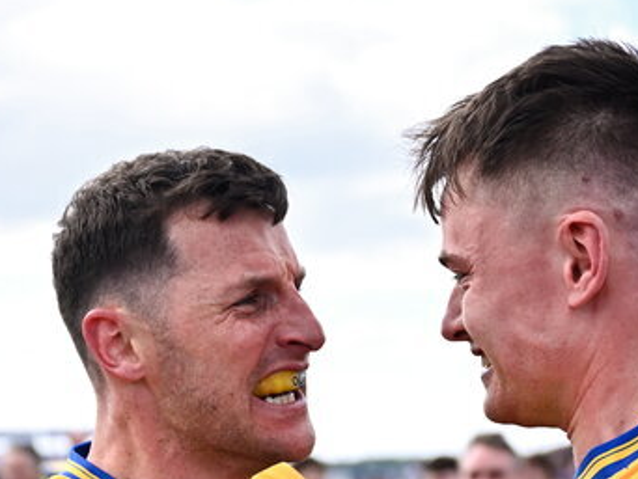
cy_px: 553
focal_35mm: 118
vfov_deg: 12.3
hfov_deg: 16.6
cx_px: 215
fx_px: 2176
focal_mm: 41
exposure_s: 1/3200
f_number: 2.8
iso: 500
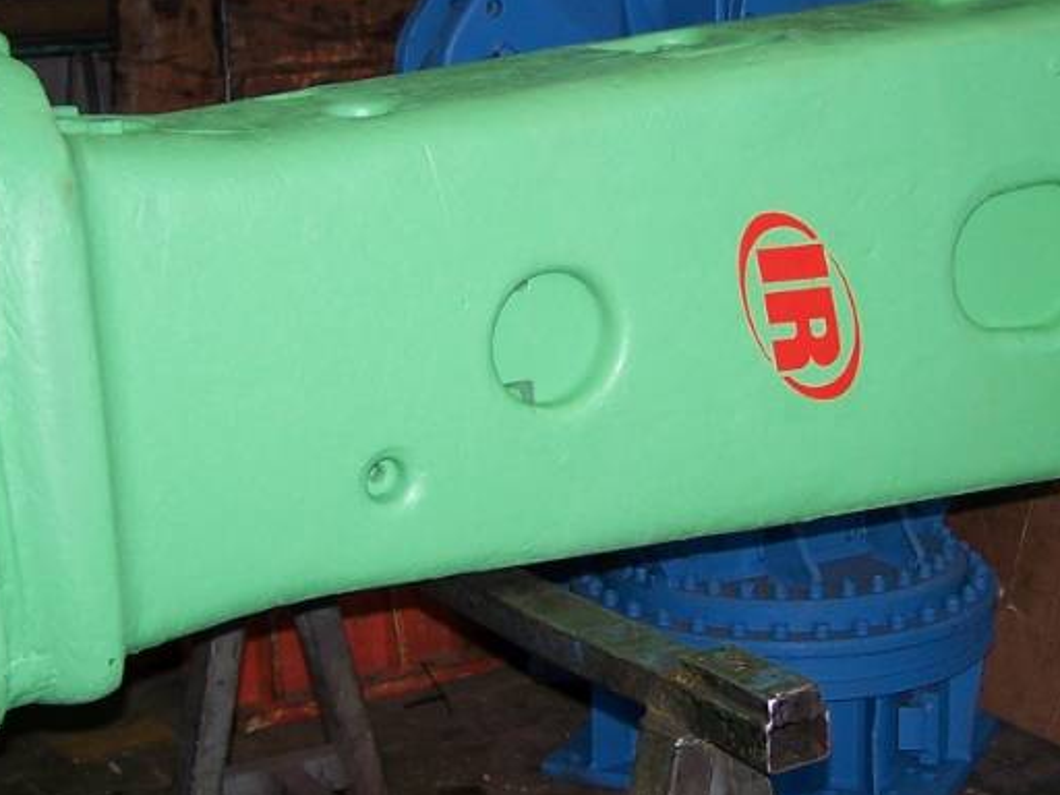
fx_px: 2327
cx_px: 801
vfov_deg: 19.4
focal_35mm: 76
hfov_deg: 25.3
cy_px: 344
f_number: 2.8
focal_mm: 6.3
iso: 80
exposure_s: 1/60
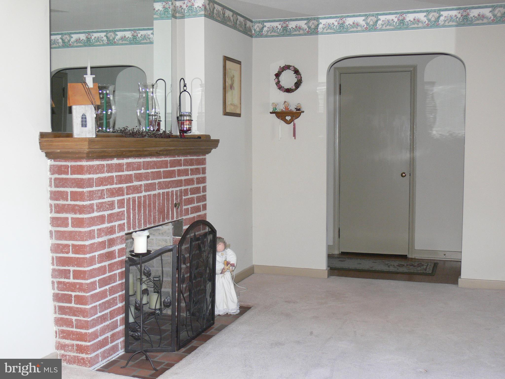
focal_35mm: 43
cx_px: 252
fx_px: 627
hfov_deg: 43.9
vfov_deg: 33.6
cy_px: 190
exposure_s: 1/30
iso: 160
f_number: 2.8
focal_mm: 8.8
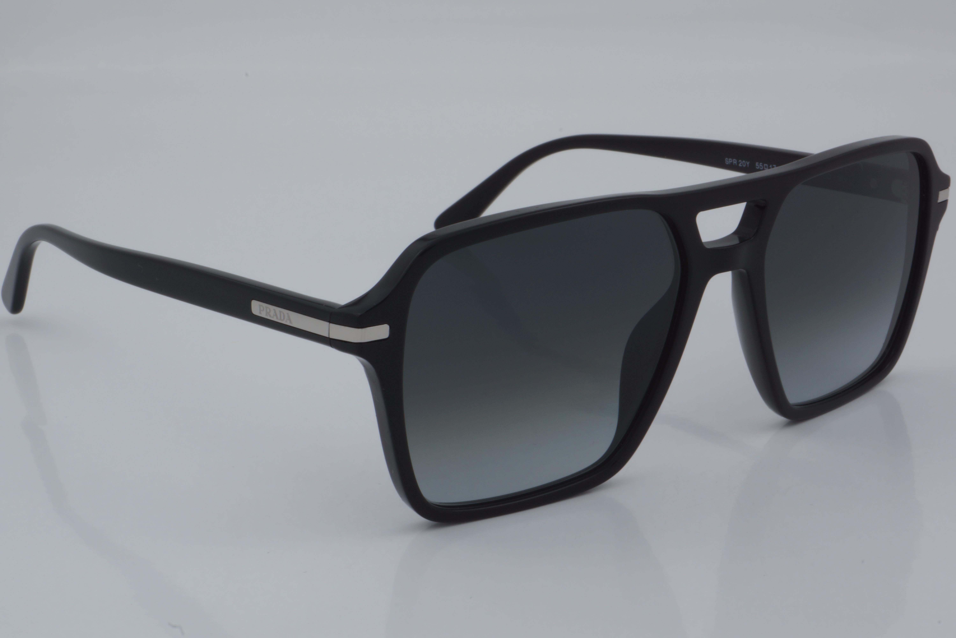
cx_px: 478
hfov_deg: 27.0
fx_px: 1992
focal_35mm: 75
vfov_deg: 18.2
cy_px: 319
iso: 100
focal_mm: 50
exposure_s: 1/4
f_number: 32
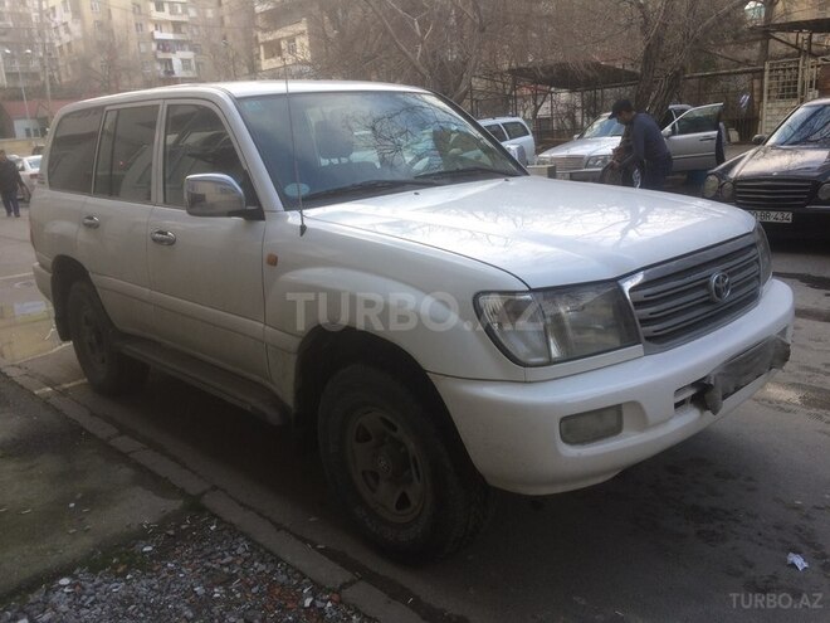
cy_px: 312
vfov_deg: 48.2
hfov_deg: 61.7
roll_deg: +4.9
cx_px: 415
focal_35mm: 29
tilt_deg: -16.9
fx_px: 695
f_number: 2.2
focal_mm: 4.15
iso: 32
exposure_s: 1/122
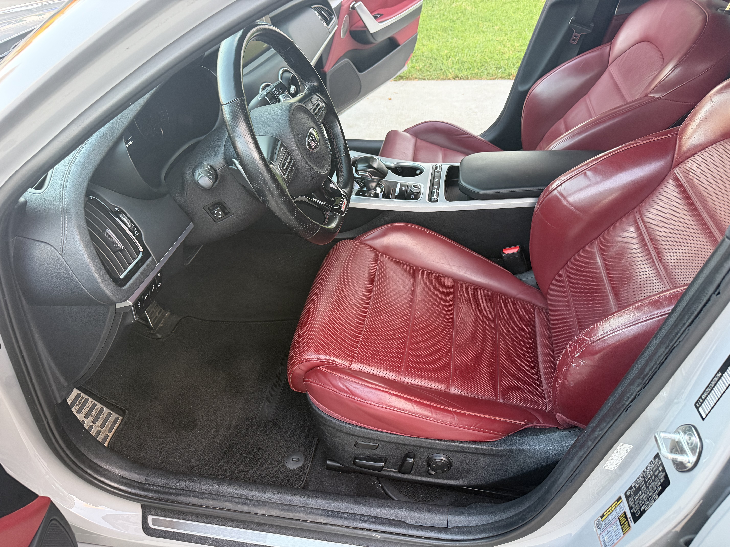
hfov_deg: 71.6
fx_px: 506
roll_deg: -2.7
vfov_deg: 56.8
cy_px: 274
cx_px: 365
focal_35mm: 24
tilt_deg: -40.3
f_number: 1.78
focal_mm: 6.76
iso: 320
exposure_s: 1/60
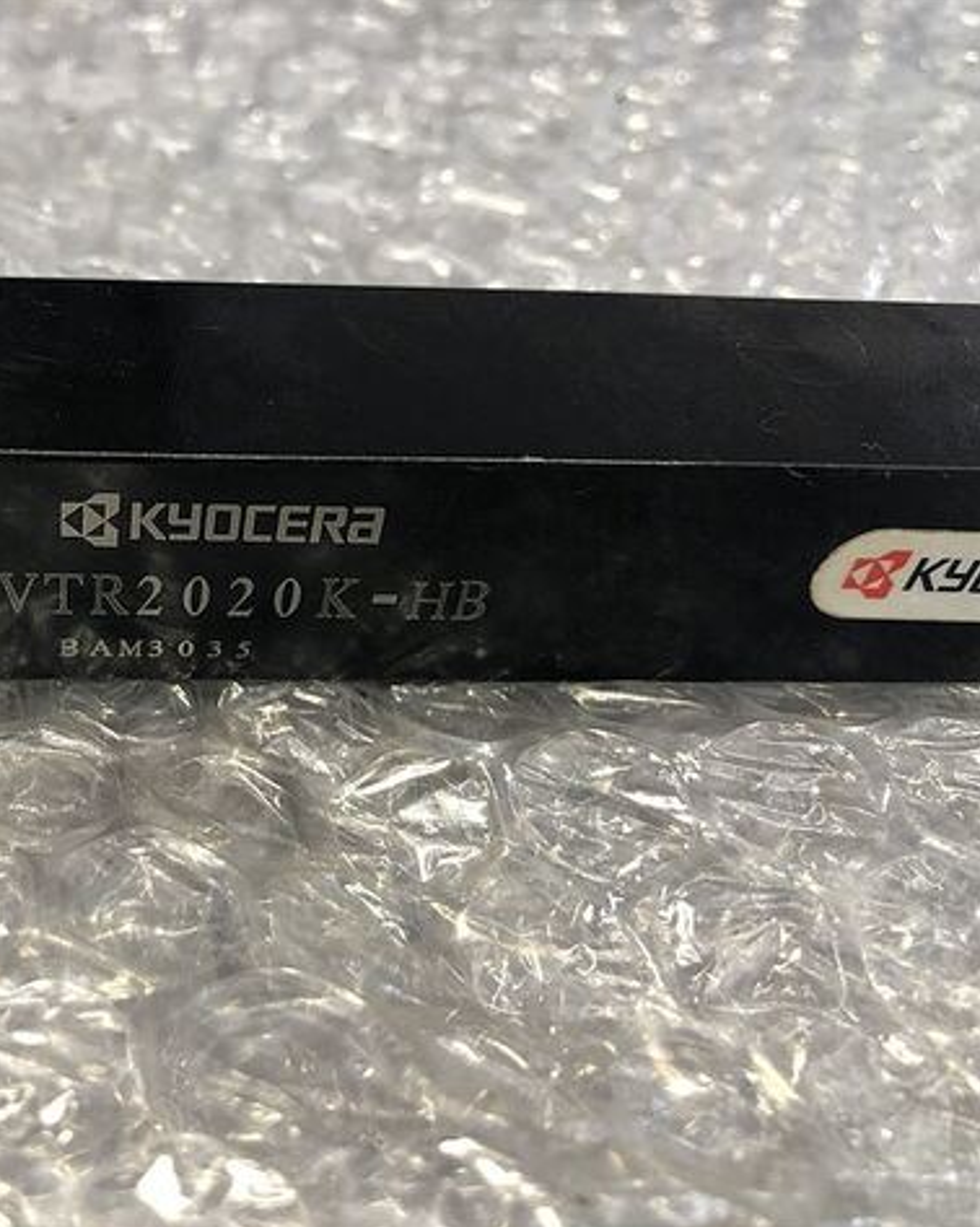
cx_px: 197
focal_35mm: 37
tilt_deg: -46.1
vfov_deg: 49.1
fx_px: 1342
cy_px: 612
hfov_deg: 38.6
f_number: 1.8
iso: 32
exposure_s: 1/33
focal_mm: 3.99
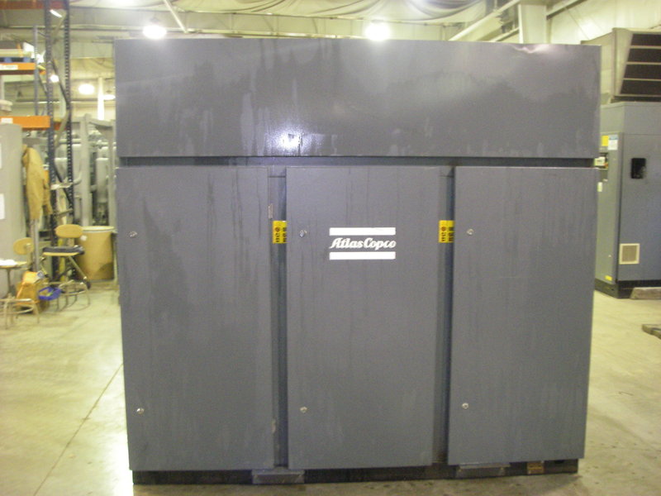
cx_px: 330
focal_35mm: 38
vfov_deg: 37.7
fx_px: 726
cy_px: 248
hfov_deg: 49.0
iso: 400
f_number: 3.3
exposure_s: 1/6
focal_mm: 6.3
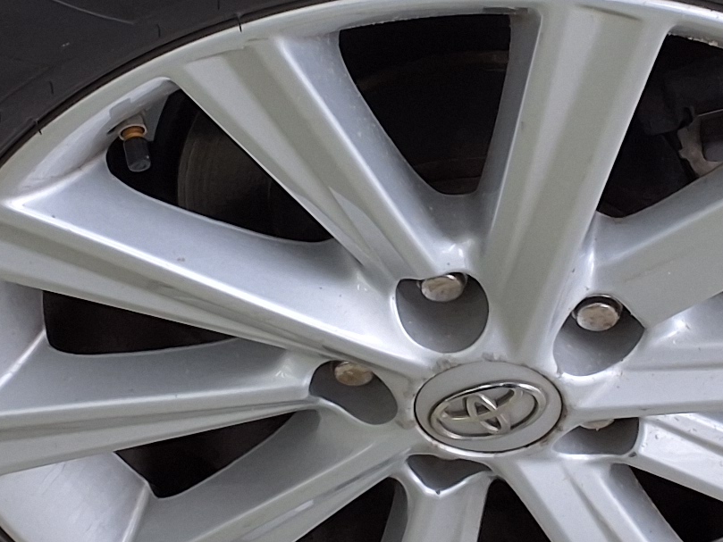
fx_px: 2361
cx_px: 393
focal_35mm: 113
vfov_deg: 13.1
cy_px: 164
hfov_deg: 17.4
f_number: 1.9
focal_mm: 2.91
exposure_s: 1/120
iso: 50
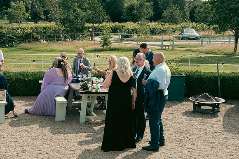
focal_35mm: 70
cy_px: 80
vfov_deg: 19.5
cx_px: 120
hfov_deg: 28.8
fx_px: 465
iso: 125
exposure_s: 1/400
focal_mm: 70
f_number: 5
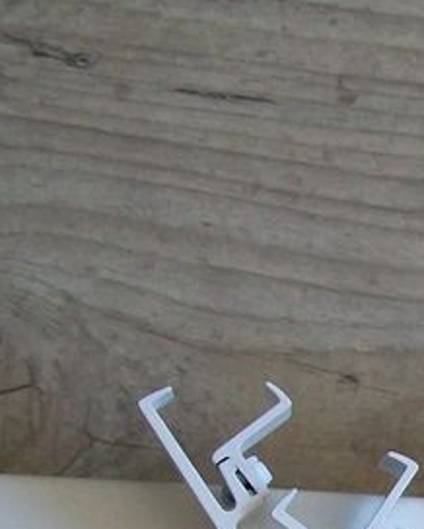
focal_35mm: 122
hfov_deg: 12.3
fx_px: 1912
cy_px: 712
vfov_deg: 15.0
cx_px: 533
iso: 160
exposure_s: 1/25
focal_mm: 6.1
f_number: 2.7
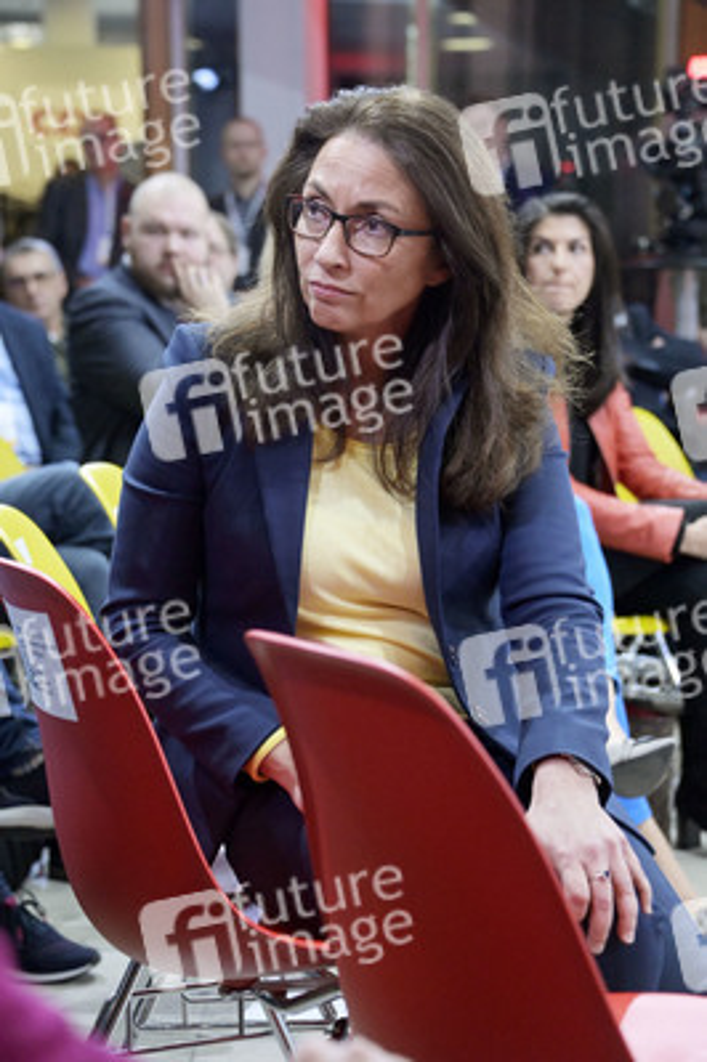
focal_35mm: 82
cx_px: 354
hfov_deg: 16.6
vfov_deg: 24.8
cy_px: 531
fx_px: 2420
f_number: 5
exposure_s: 1/640
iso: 8000
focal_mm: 82
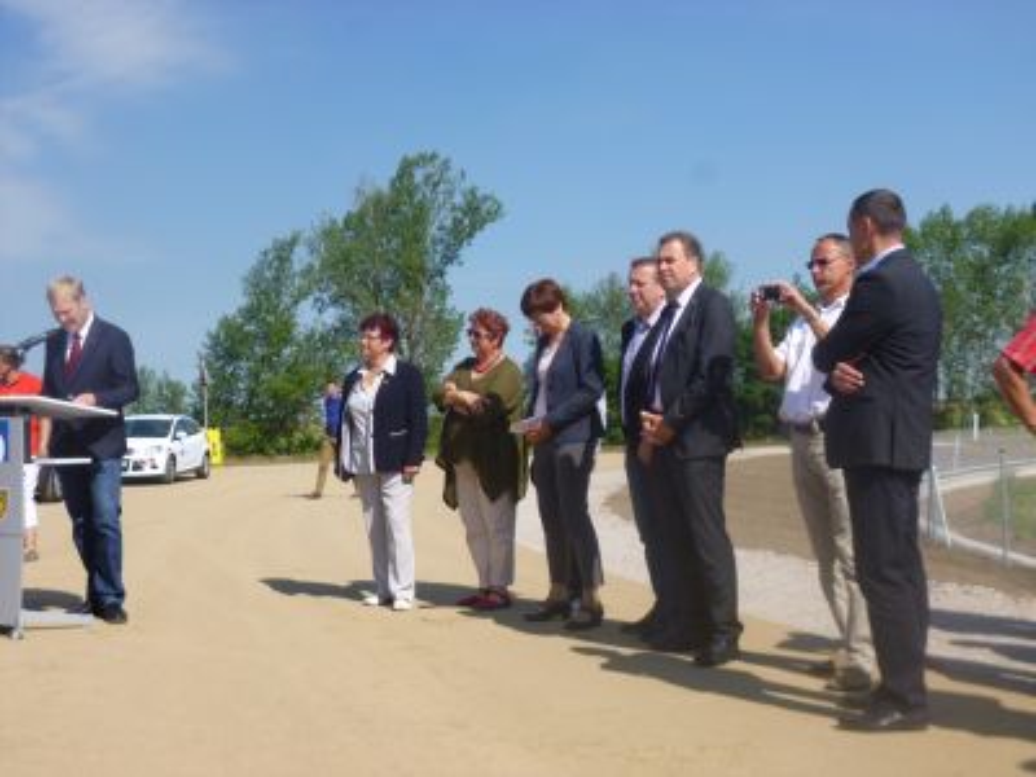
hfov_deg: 42.9
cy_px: 388
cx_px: 518
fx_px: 1317
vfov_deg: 32.9
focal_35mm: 44
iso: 100
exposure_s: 1/1000
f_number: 3.4
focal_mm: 7.9
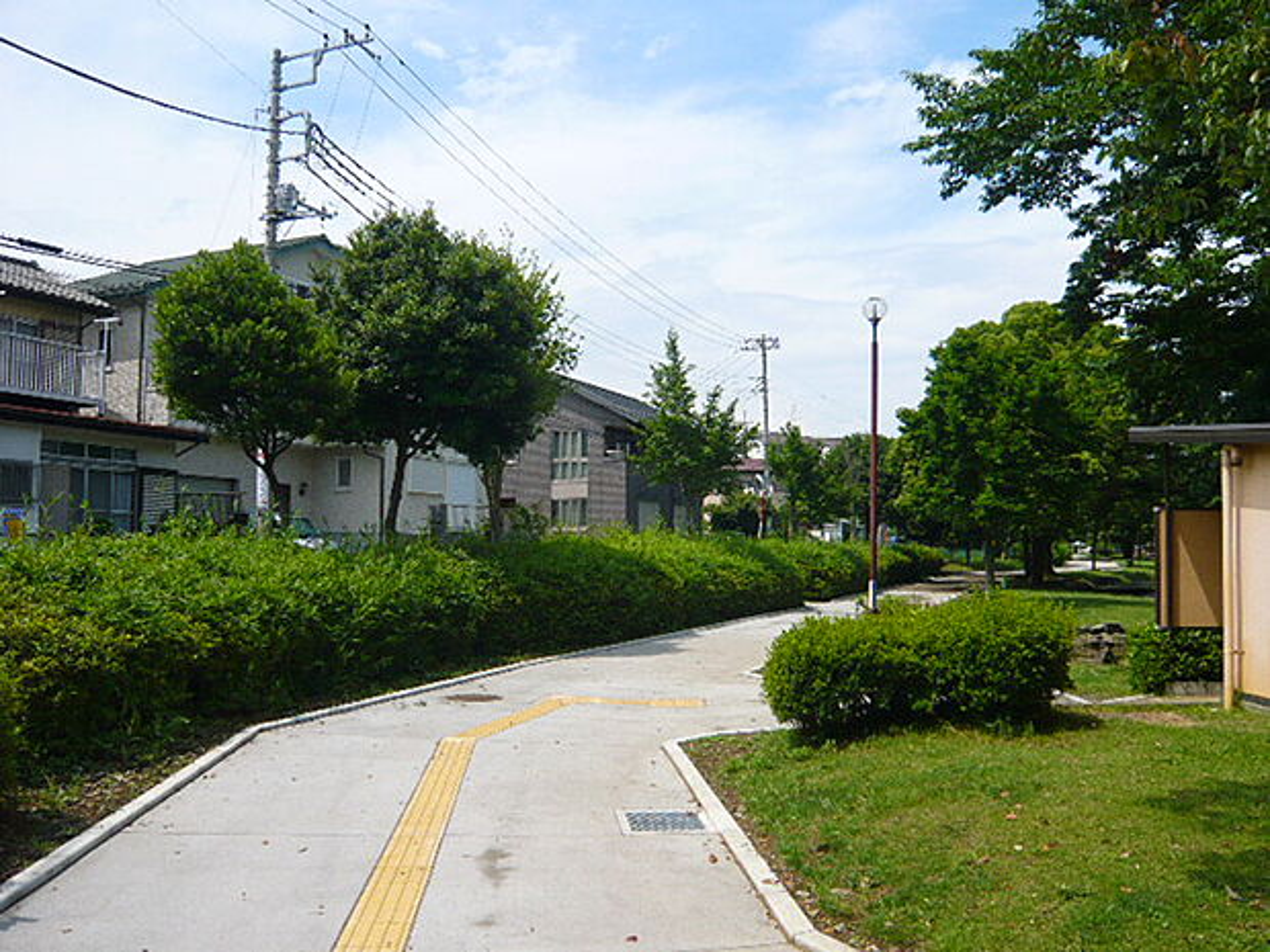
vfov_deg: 49.7
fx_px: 1027
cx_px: 635
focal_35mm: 28
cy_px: 476
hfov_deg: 63.4
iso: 100
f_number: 8
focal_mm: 4.6
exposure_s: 1/160
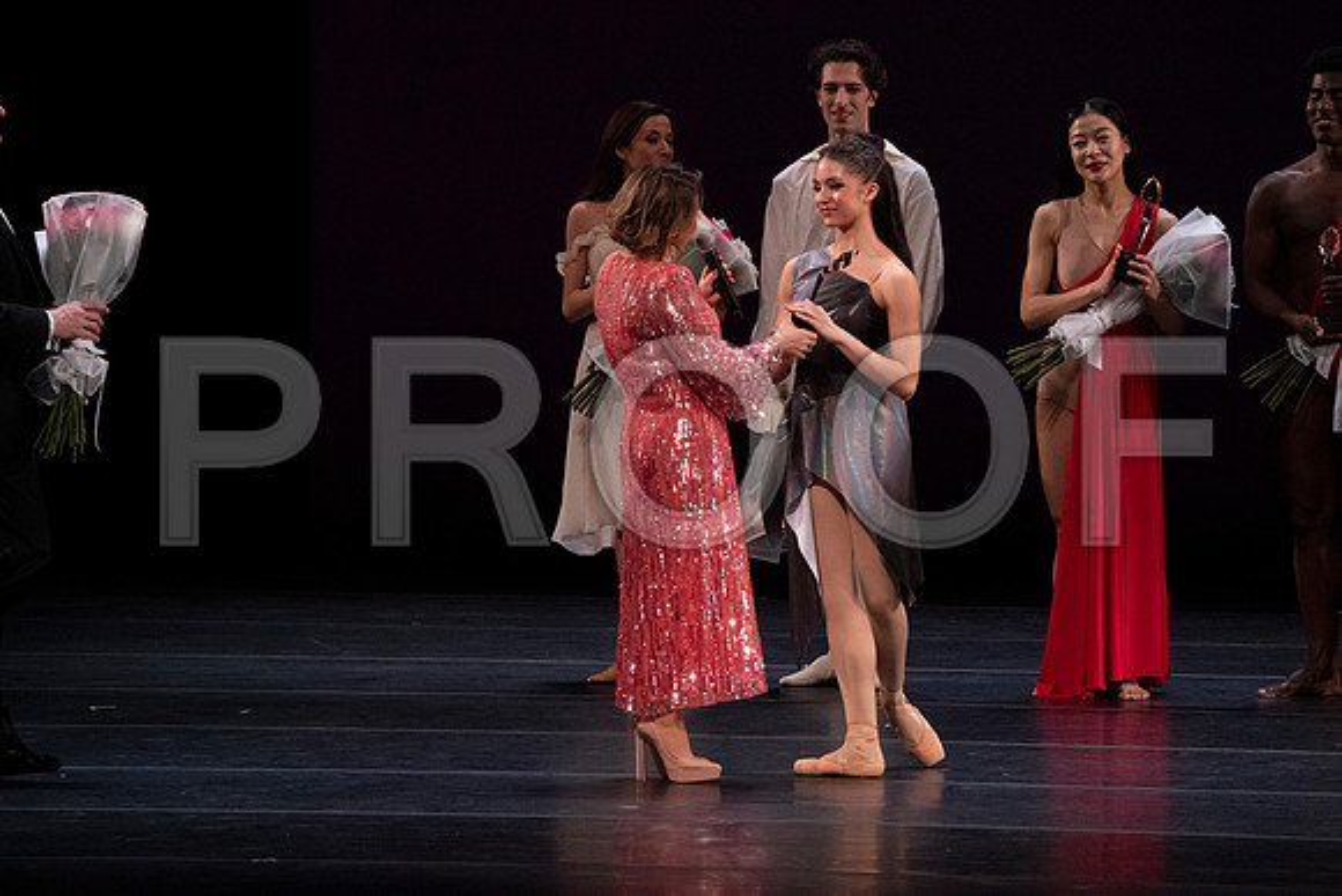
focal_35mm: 400
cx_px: 671
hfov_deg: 5.2
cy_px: 448
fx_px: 14914
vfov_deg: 3.4
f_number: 14
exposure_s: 1/320
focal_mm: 400
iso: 12800
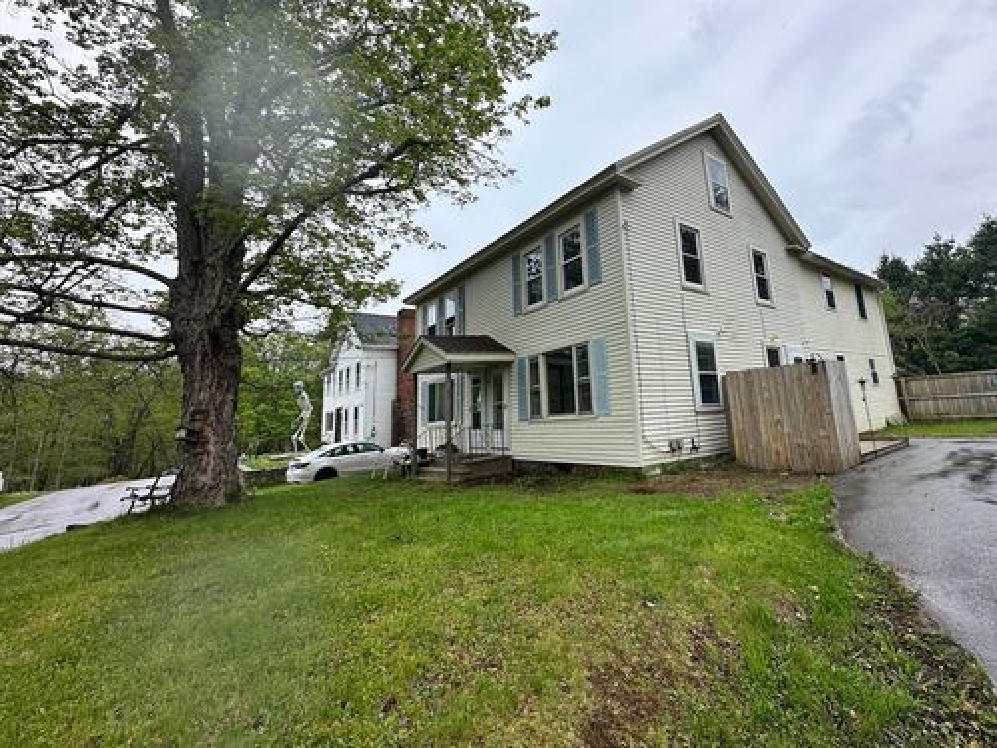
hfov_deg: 102.1
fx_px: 403
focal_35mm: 14
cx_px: 498
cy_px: 374
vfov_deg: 85.7
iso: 40
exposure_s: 1/640
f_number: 2.2
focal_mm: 2.22
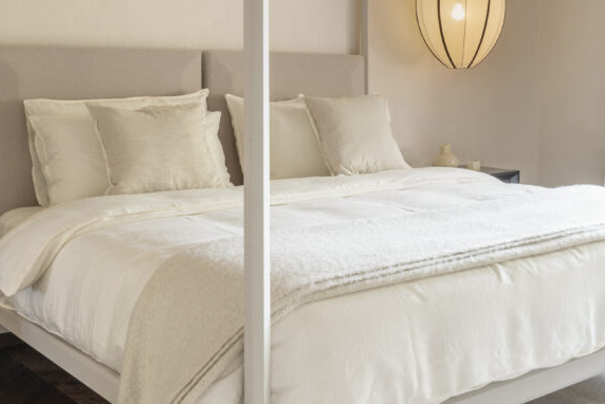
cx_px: 462
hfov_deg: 37.8
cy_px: 91
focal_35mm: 51
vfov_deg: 26.1
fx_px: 857
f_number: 10
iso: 400
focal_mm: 19
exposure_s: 1/50
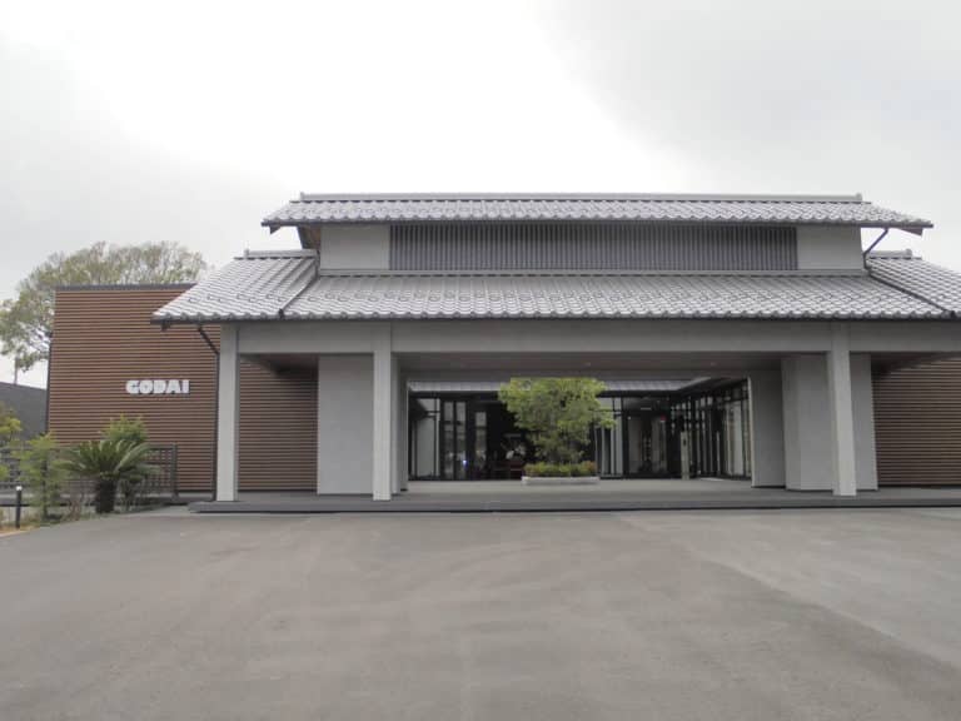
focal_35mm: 29
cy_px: 360
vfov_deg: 48.2
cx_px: 480
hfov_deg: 61.7
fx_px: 805
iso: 100
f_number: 3.7
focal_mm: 5.3
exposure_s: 1/640
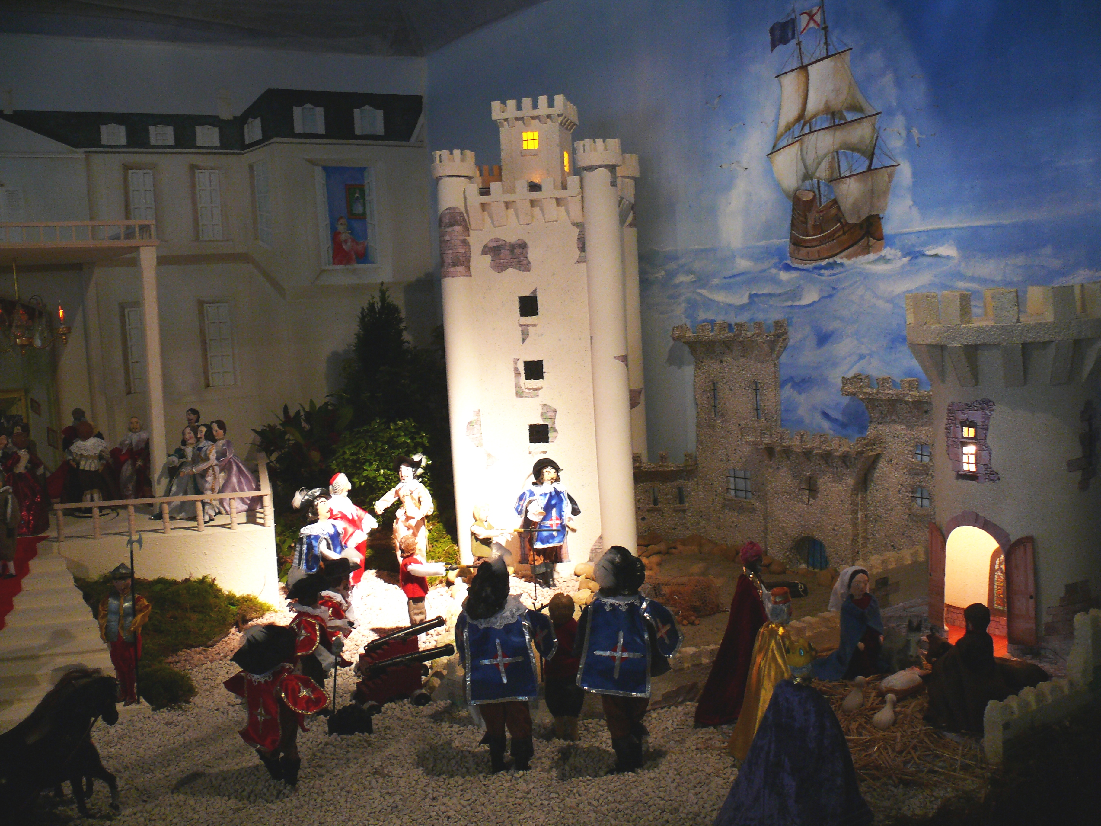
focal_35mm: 35
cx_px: 550
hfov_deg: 52.6
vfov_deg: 40.7
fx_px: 1113
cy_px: 413
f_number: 2.8
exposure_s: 1/30
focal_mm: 7.4
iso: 125
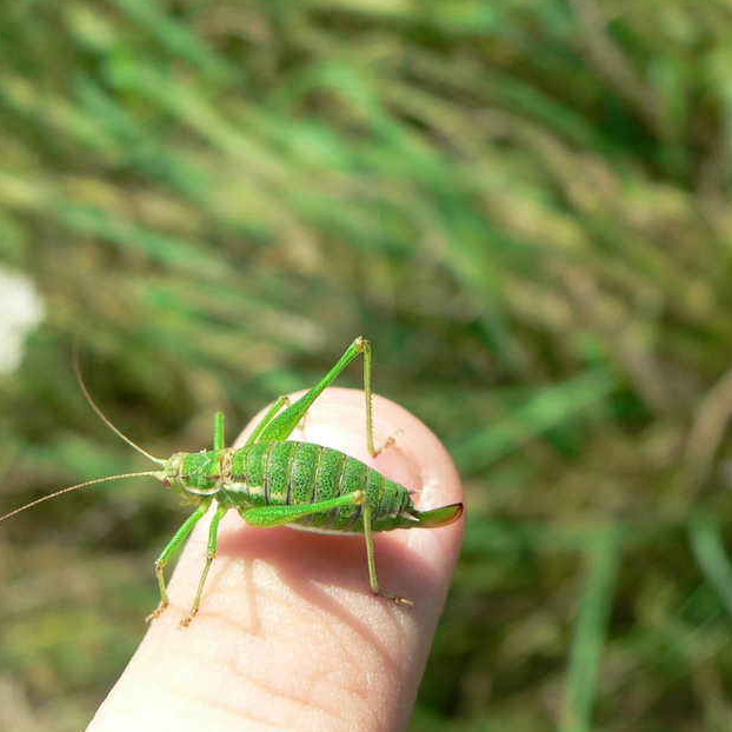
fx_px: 1507
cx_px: 315
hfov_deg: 27.3
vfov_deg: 27.3
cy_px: 371
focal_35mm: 63
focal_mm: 8.7
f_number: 4
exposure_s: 1/400
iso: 80
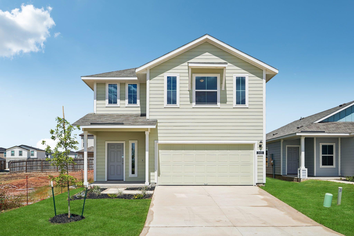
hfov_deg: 61.9
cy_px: 118
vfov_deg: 43.6
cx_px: 177
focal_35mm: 30
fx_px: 295
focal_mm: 30
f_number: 8
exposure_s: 1/800
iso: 100
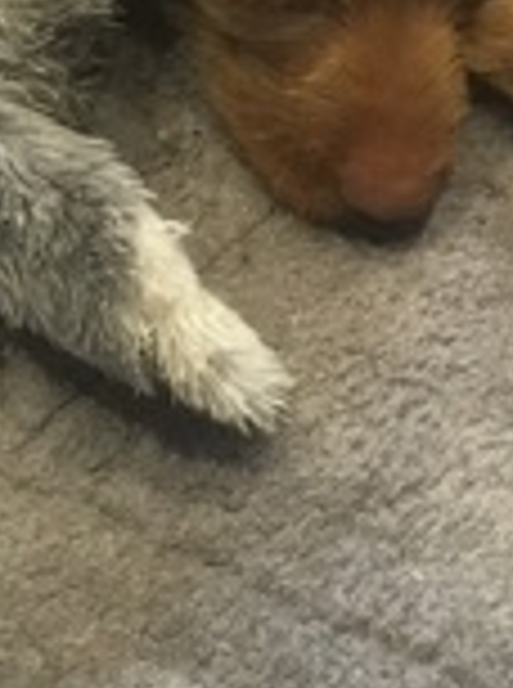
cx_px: 531
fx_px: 2262
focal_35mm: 114
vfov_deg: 16.7
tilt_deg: -44.1
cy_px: -103
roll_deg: -1.2
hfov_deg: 12.8
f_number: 2.2
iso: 200
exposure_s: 1/25
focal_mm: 4.15
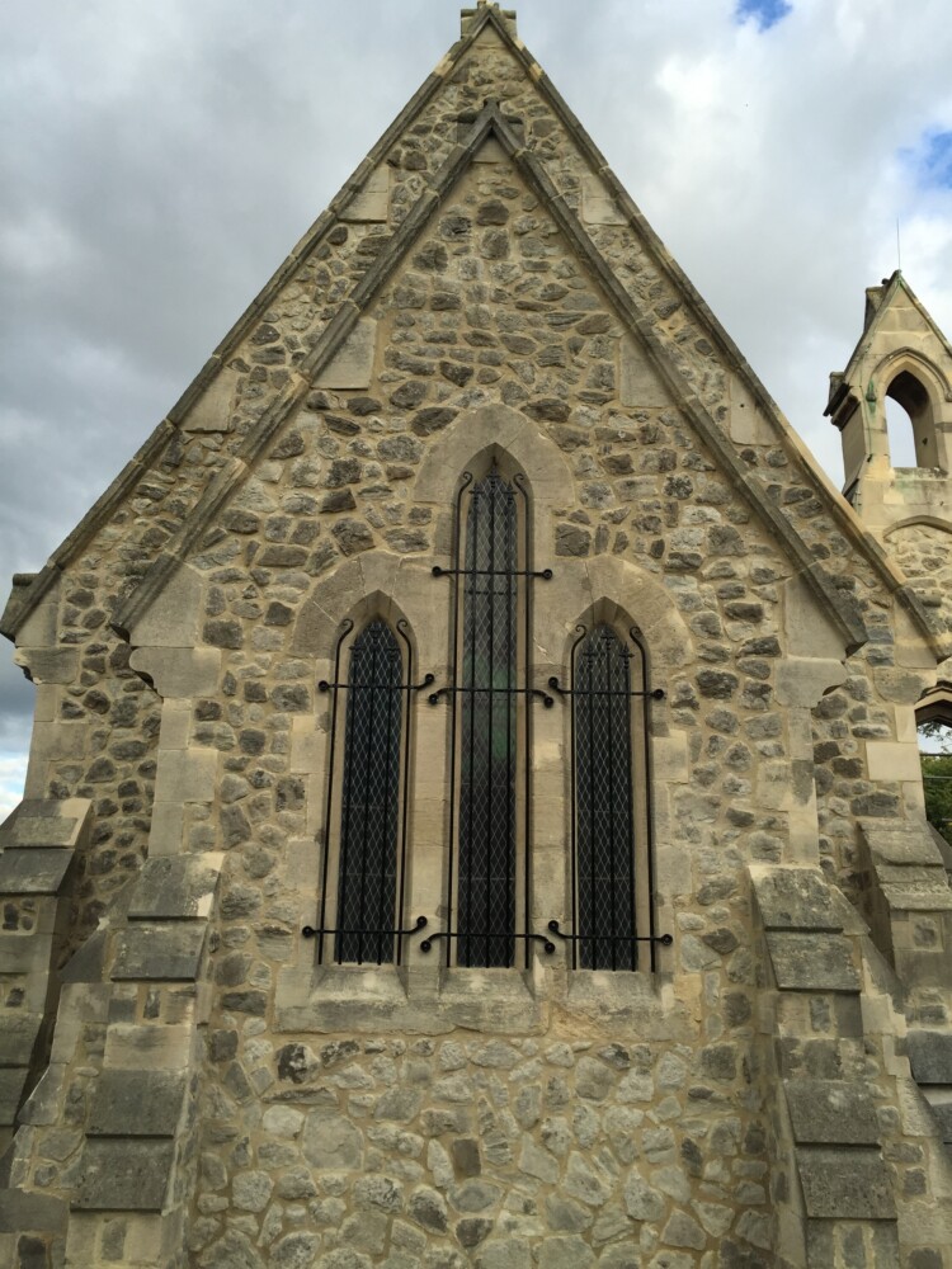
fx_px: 1063
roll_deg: -0.8
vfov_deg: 61.7
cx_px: 476
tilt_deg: +18.7
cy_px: 634
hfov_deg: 48.2
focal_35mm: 29
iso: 32
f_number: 2.2
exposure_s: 1/618
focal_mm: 4.15
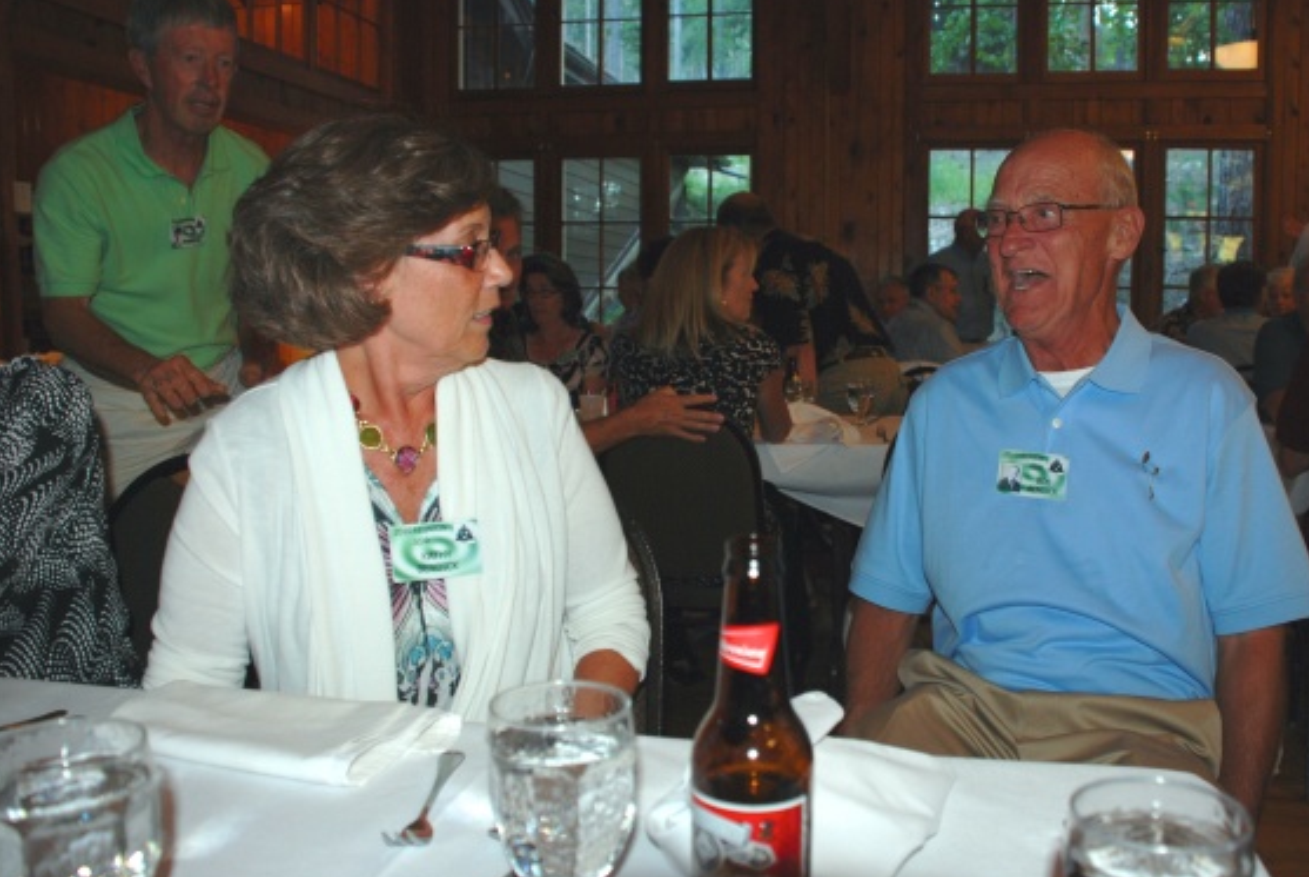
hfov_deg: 60.0
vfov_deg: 42.4
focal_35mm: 31
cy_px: 395
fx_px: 1129
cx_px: 736
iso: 200
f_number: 3.5
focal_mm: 18
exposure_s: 1/60
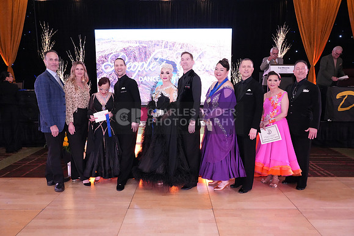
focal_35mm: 26
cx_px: 177
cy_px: 118
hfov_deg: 69.4
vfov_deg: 49.6
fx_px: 256
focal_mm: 26
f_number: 7.1
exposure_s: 1/250
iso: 8000
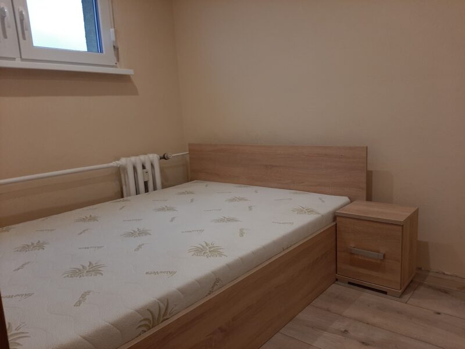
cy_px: 174
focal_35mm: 26
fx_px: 349
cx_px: 232
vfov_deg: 53.1
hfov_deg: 67.3
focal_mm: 3.93
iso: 80
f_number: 1.7
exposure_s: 1/50
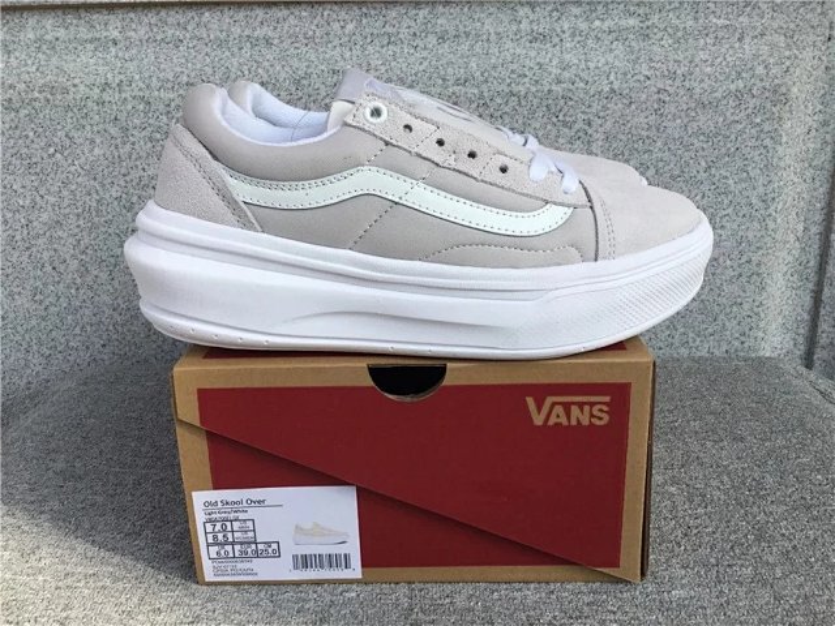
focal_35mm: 31
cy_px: 313
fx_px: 748
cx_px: 418
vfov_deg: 45.4
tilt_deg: -17.0
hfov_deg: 58.4
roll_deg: +1.0
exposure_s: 1/959
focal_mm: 3.3
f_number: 2.4
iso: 25
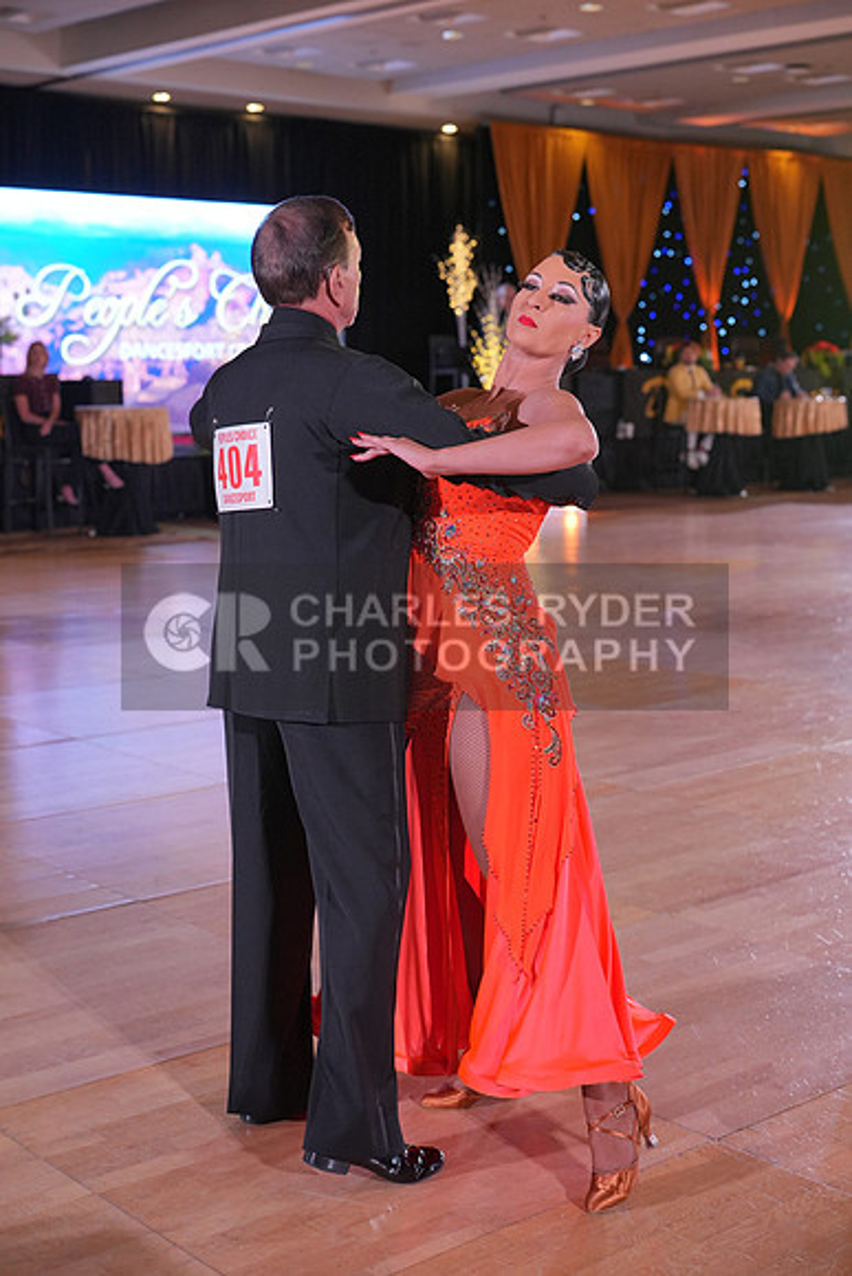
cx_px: 426
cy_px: 638
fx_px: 1774
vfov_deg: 39.6
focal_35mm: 50
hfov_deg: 27.0
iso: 2000
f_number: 4
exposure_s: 1/400
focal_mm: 50
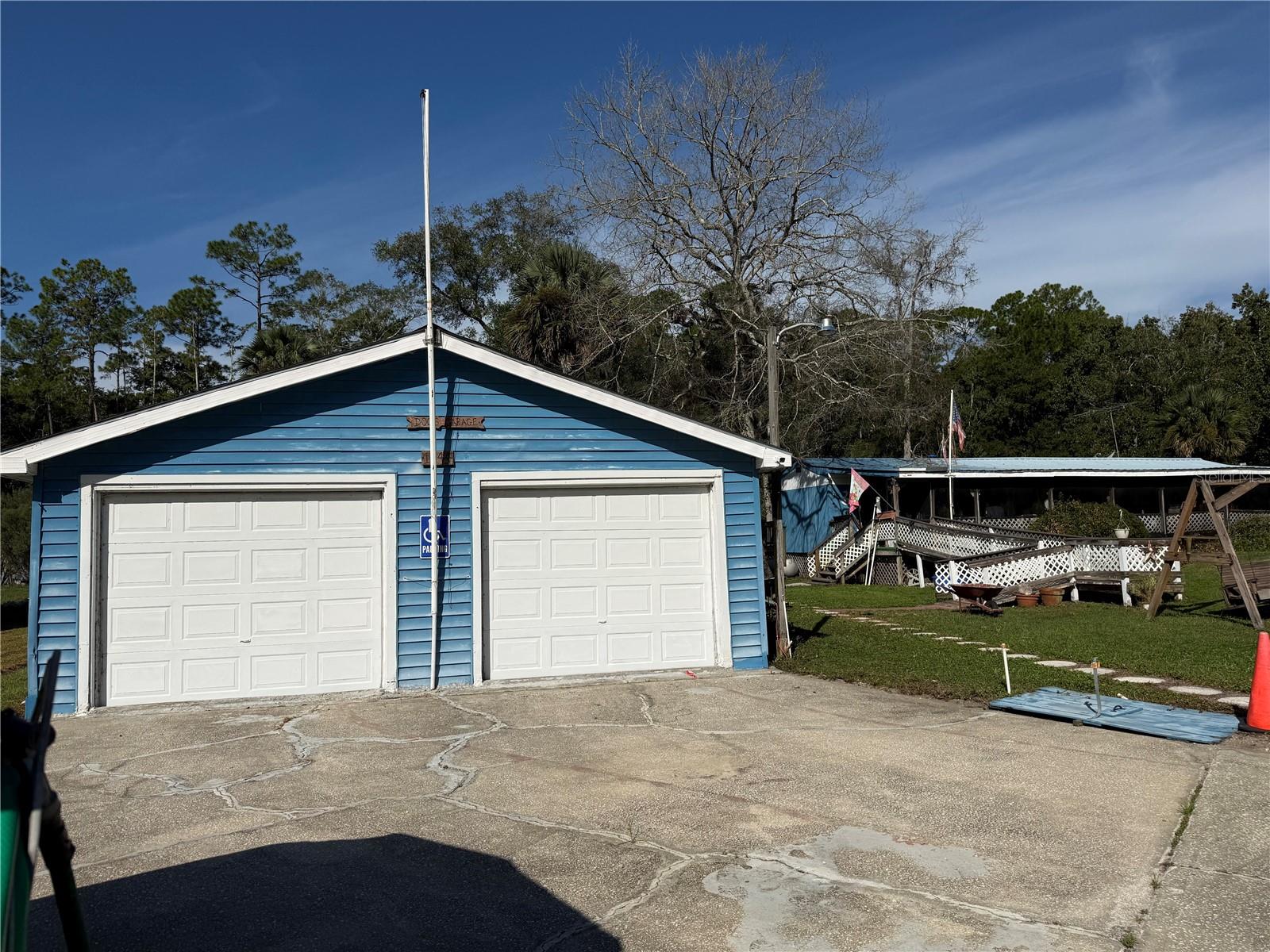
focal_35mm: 24
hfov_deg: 71.6
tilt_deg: +3.5
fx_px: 881
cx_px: 635
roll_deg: +1.6
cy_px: 476
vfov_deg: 56.8
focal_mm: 6.76
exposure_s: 1/11905
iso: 80
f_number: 1.78
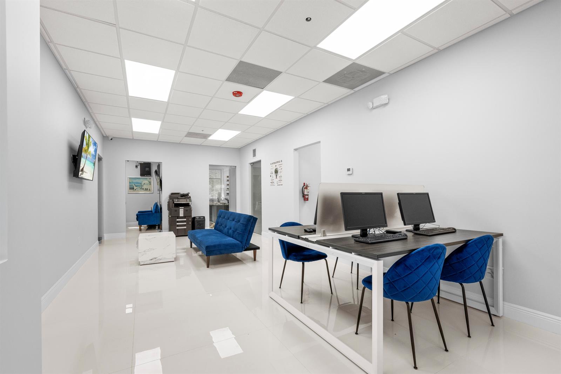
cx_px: 280
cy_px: 187
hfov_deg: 104.3
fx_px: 218
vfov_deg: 81.2
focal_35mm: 14
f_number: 8
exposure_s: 1/50
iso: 500
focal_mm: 14
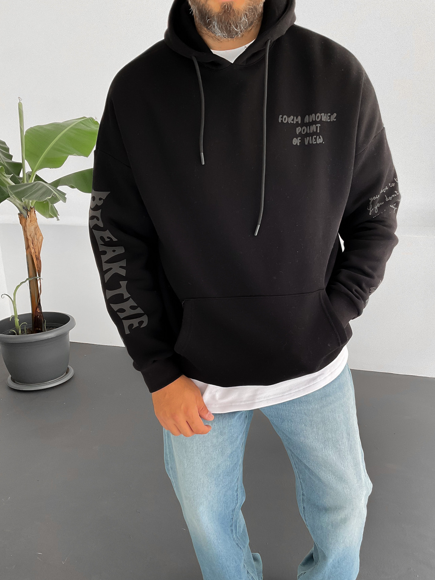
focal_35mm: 34
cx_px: 244
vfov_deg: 53.7
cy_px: 333
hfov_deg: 41.7
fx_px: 570
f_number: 1.8
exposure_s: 1/120
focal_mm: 3
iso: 64
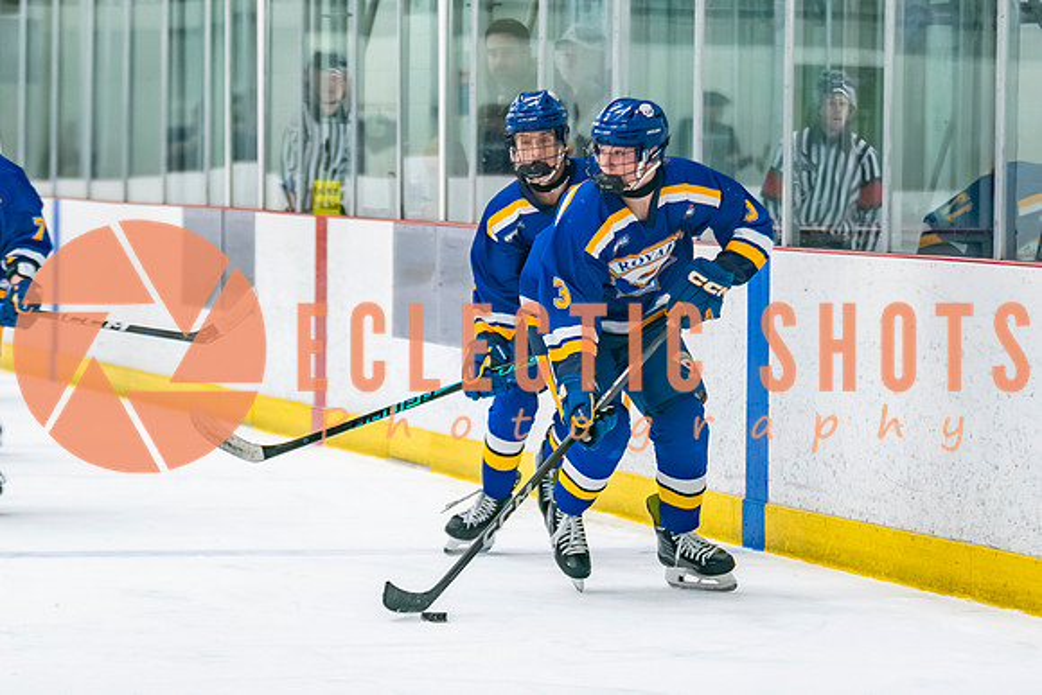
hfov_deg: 8.6
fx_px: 6955
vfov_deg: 5.7
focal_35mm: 240
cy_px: 386
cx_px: 544
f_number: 2.8
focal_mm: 115
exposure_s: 1/640
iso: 1600
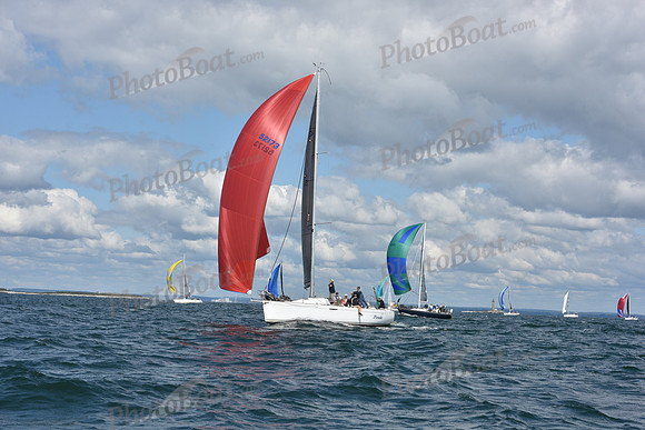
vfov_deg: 19.5
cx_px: 322
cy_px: 215
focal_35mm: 70
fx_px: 1254
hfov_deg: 28.8
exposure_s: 1/1250
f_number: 9
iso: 250
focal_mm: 70
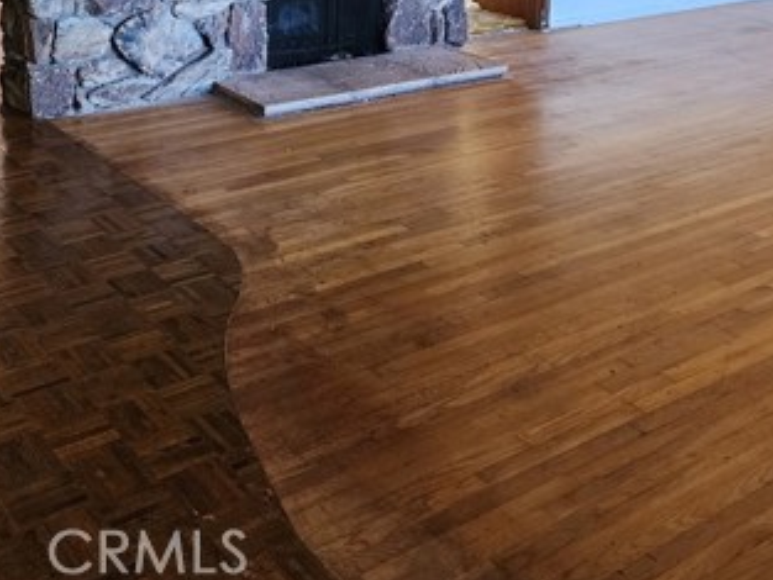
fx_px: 1050
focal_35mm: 47
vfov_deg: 28.9
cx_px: 242
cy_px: -5
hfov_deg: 39.8
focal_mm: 6.4
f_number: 1.8
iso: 400
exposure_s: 1/120
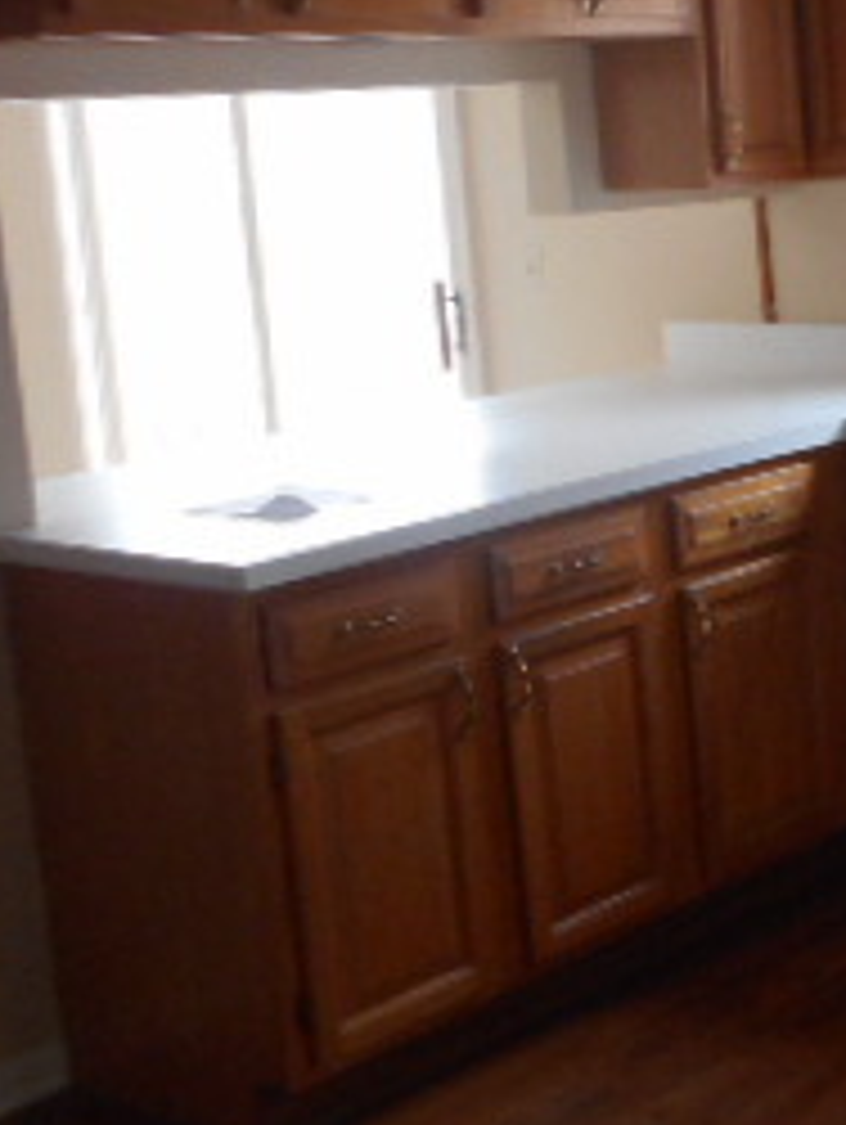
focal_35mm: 64
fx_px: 2082
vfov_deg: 30.1
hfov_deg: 20.9
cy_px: 423
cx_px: 1102
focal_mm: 4.5
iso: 320
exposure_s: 1/30
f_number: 3.7
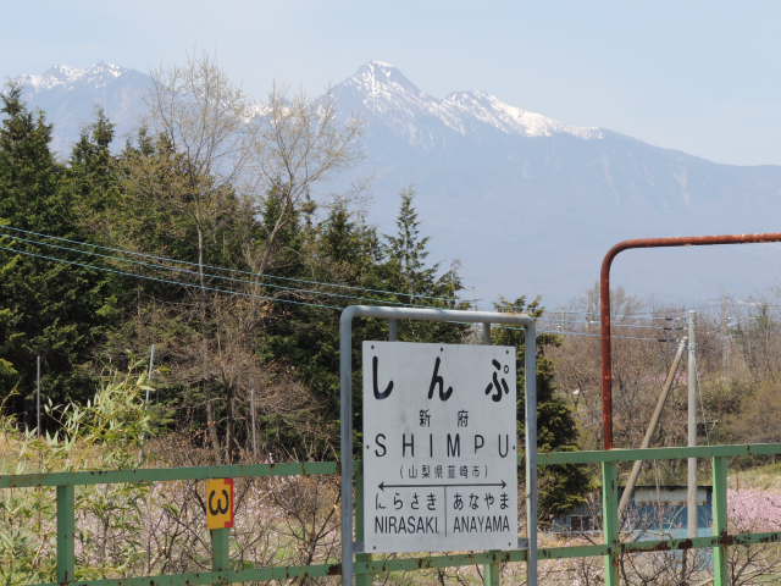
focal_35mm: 200
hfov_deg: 9.9
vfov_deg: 7.4
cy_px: 293
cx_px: 390
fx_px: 4512
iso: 100
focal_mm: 35.6
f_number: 8.1
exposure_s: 1/160
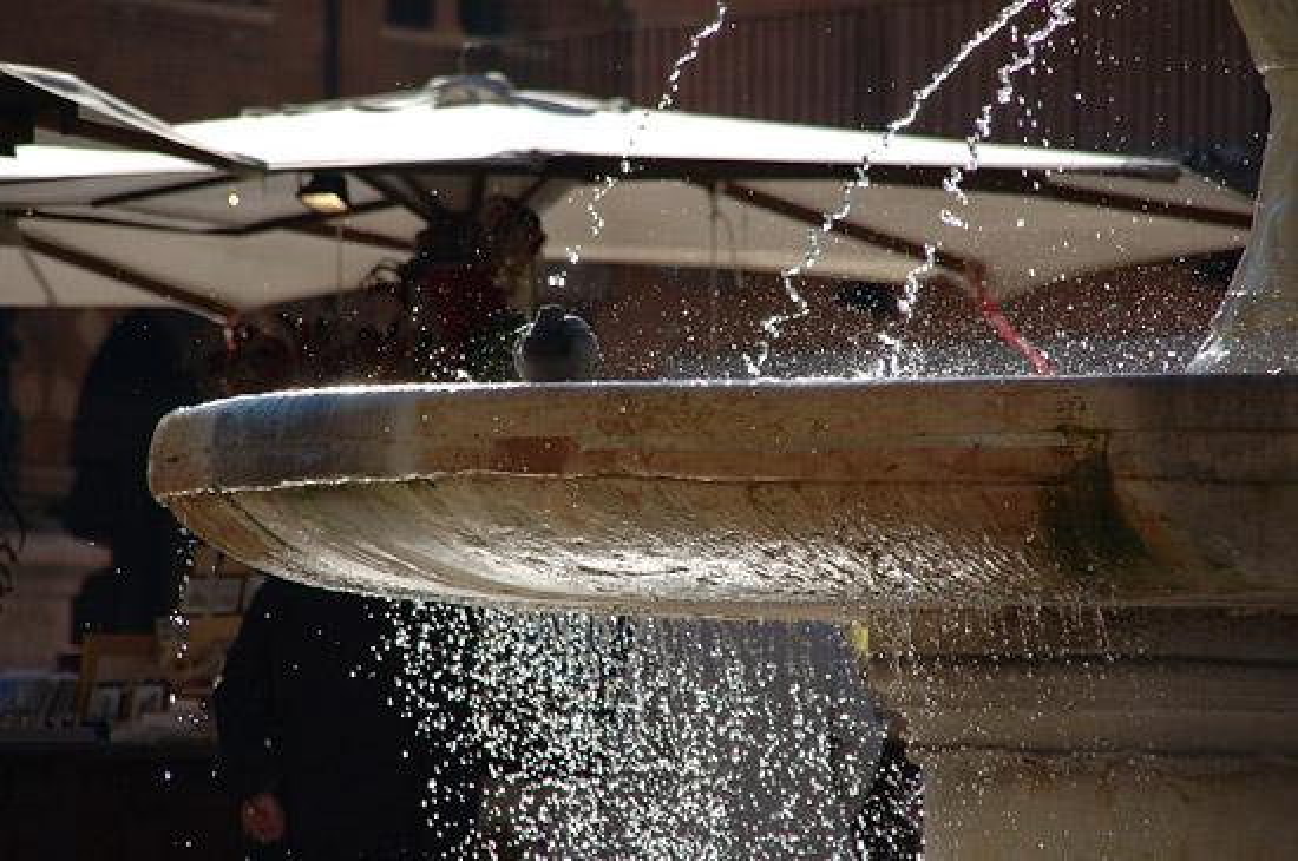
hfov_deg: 6.9
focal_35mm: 300
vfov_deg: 4.6
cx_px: 649
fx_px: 10801
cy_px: 430
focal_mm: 200
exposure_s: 1/1000
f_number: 8
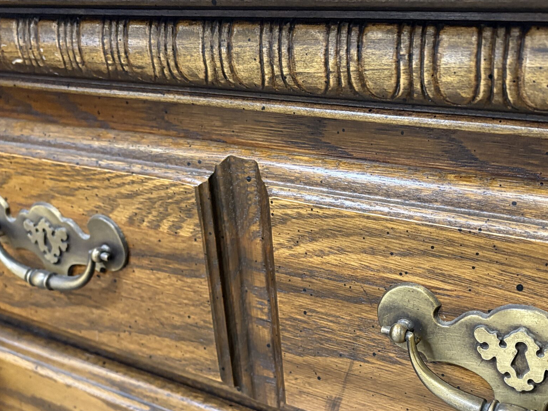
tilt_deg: -25.1
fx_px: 681
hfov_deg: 43.6
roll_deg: +2.8
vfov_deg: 33.2
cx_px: 336
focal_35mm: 43
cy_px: 282
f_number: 1.6
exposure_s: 1/40
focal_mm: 5.96
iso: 400
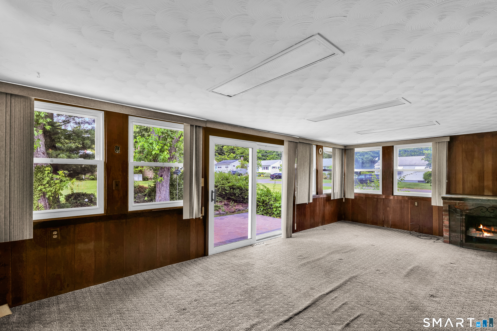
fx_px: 221
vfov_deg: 73.7
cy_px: 166
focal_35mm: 16
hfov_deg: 96.7
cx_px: 248
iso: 400
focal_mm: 16
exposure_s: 1/80
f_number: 8
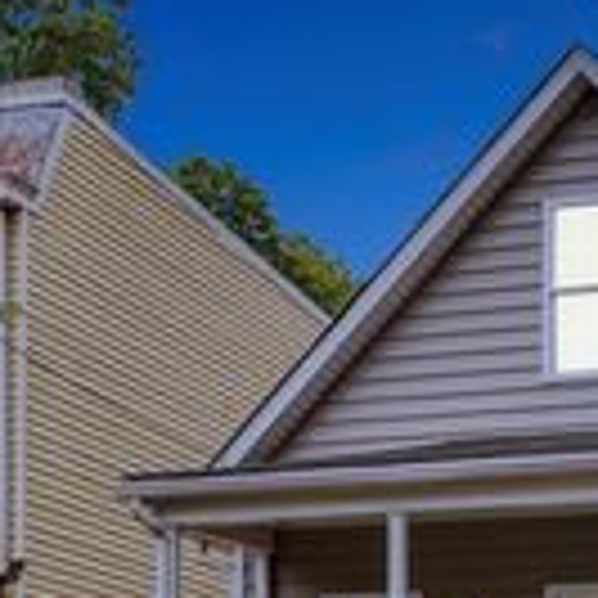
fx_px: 1876
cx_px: 683
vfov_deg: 17.6
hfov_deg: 17.4
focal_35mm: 96
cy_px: 618
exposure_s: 1/250
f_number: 5.6
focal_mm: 30
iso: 200
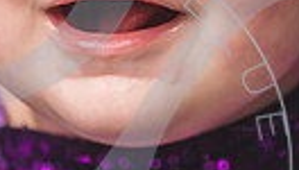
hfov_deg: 6.4
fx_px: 2662
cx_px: 102
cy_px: 23
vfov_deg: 3.7
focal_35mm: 335
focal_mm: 66
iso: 100
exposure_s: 1/160
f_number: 2.8
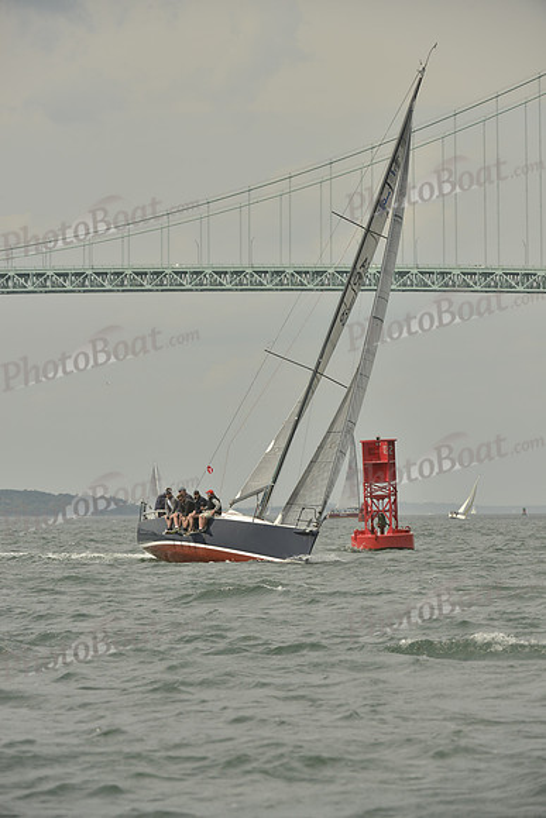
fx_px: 4547
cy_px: 409
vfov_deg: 10.3
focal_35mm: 200
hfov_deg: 6.9
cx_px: 273
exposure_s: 1/1250
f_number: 8
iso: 280
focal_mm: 200
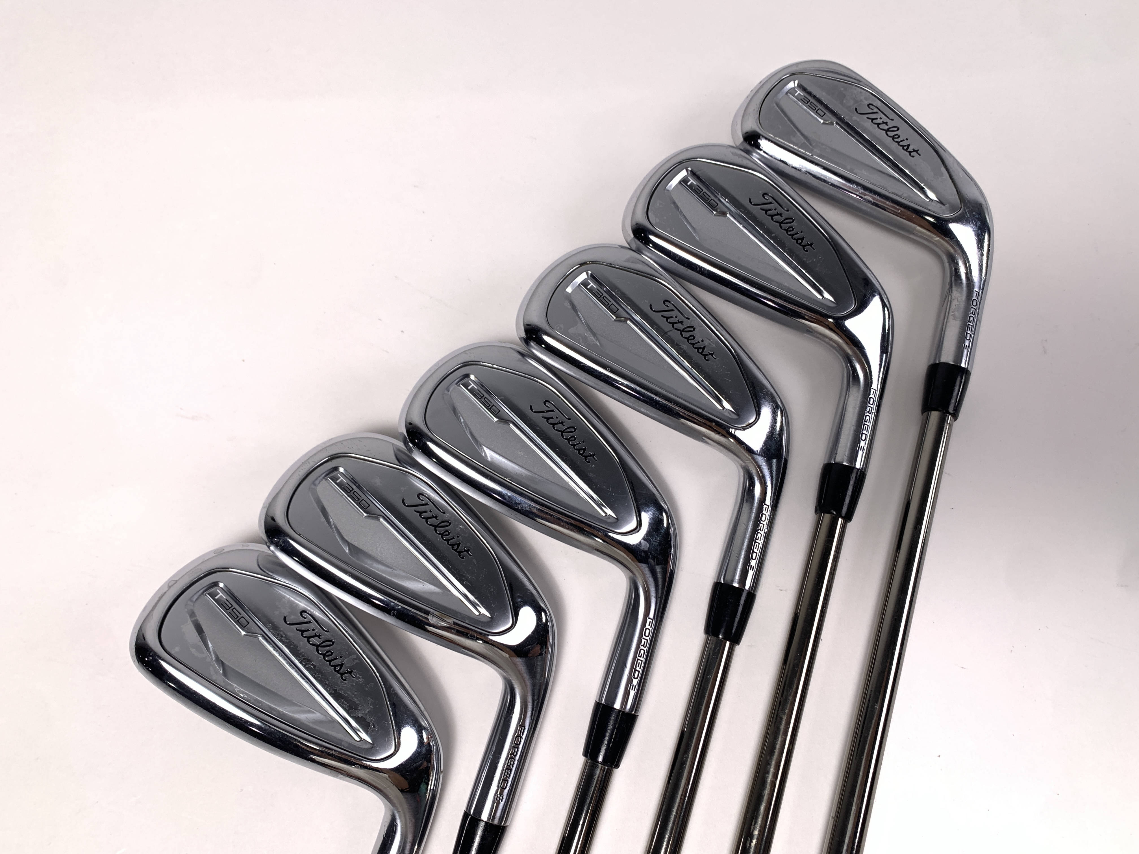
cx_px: 570
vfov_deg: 53.1
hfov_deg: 67.3
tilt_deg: -75.0
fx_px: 856
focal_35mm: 26
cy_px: 427
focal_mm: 4.25
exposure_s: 1/184
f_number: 1.8
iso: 25
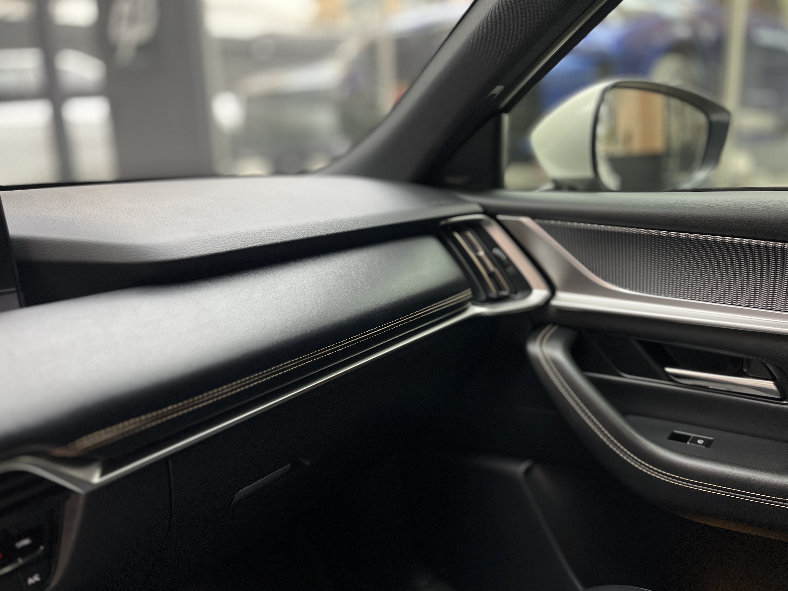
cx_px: 396
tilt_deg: -15.0
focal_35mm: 27
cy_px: 301
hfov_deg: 65.3
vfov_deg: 51.3
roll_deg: +1.9
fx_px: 615
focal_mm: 5.1
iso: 125
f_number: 1.6
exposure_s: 1/121
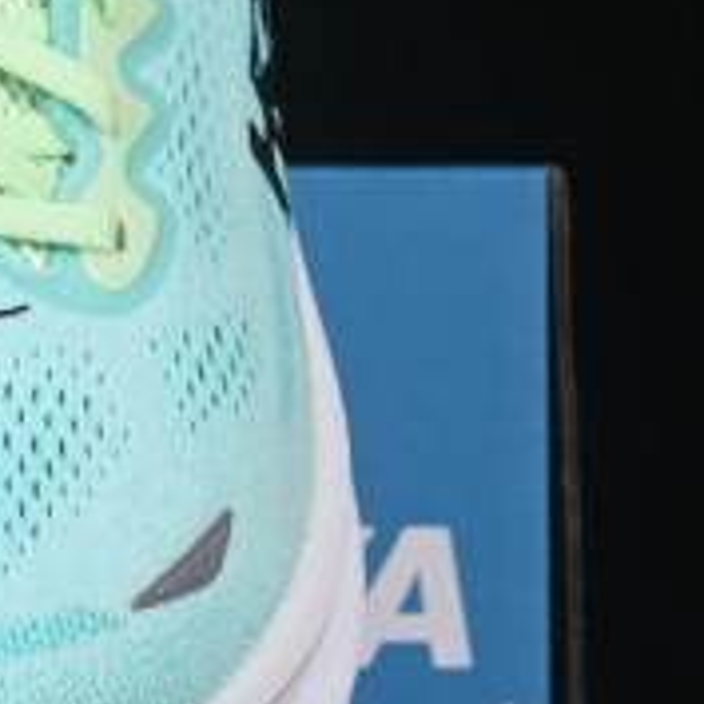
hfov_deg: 6.0
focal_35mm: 288
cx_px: -537
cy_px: 272
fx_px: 6627
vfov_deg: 6.1
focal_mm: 50
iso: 160
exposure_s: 1/80
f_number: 8
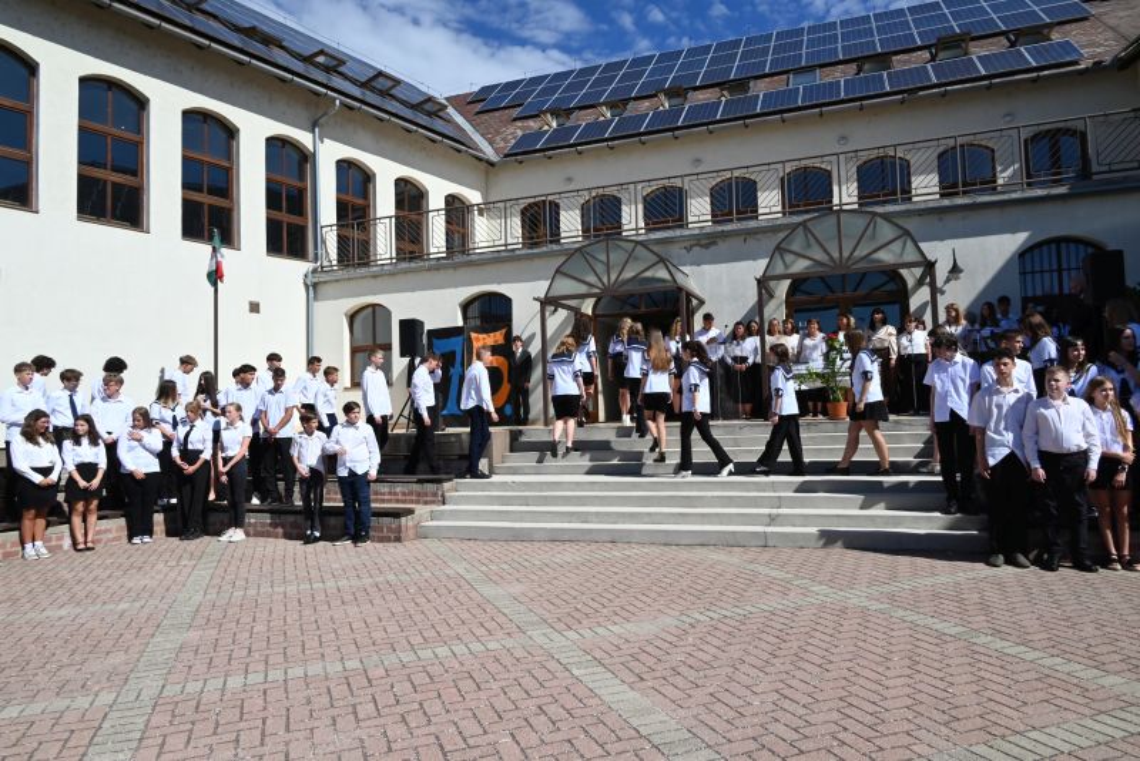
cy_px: 380
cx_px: 570
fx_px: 760
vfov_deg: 53.2
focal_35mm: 24
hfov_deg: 73.7
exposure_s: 1/1250
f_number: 18
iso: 1600
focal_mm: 24
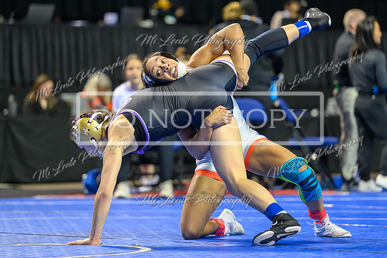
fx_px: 2052
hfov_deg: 10.8
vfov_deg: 7.2
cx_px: 168
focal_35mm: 191
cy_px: 105
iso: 2500
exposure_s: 1/800
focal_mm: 160
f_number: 2.8
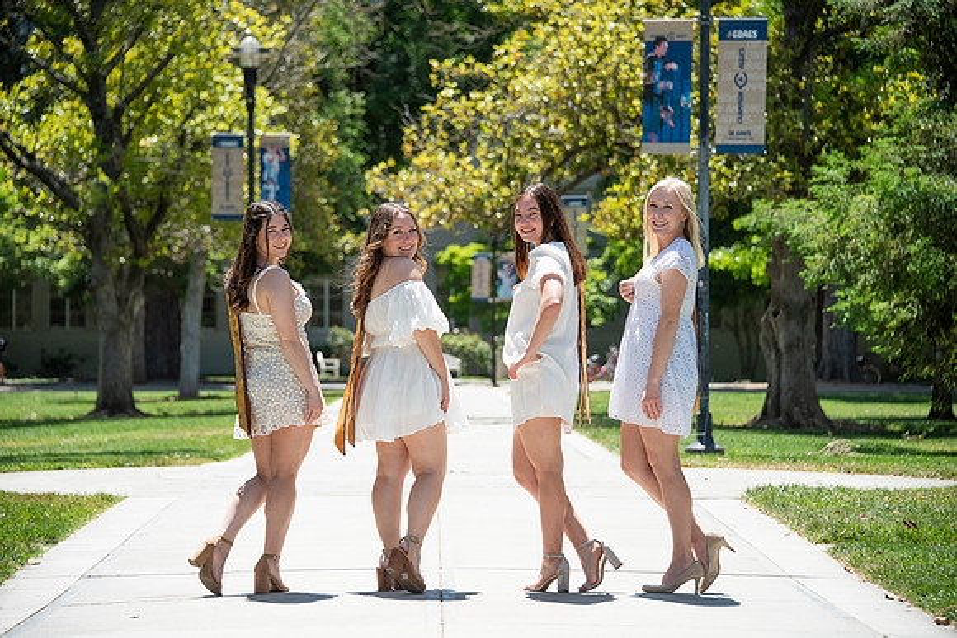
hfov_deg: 15.2
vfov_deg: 10.2
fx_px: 3589
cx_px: 478
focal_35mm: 135
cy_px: 319
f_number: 5.6
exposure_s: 1/2000
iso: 500
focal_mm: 135
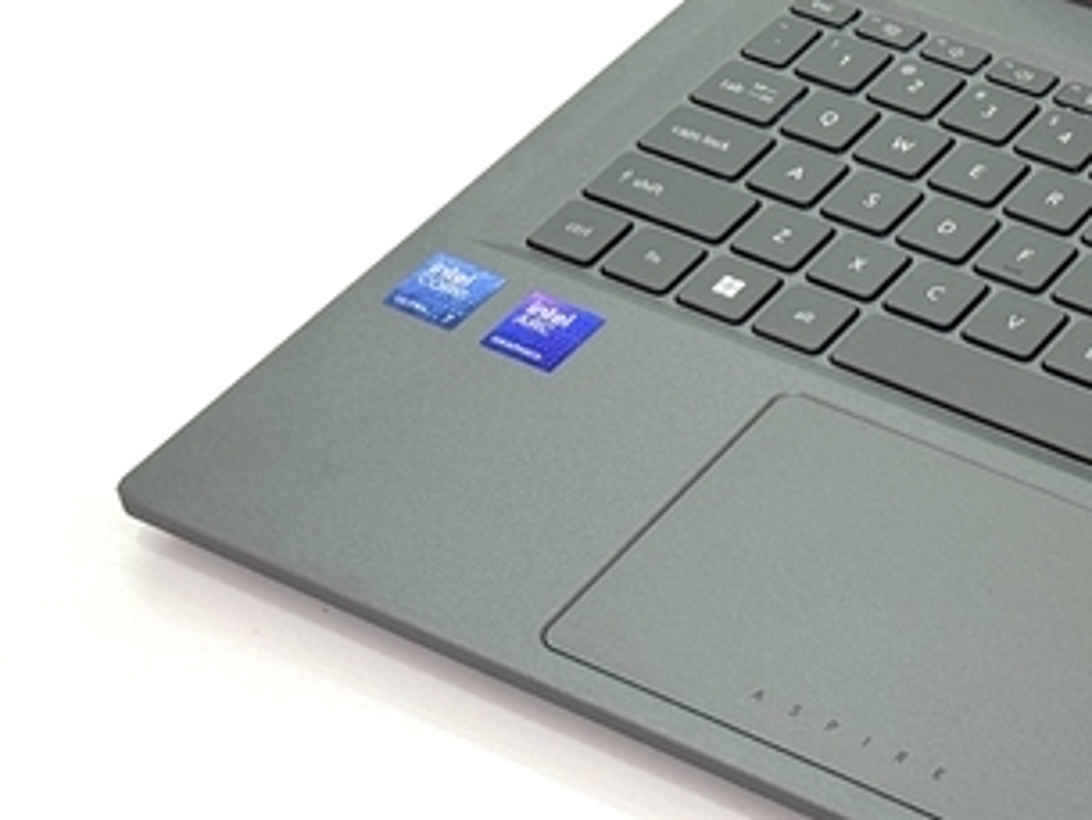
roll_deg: +2.8
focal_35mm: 126
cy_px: 90
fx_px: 3976
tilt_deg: -36.0
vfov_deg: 11.7
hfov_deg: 15.2
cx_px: 1232
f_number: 1.78
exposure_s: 1/171
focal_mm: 6.76
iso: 50
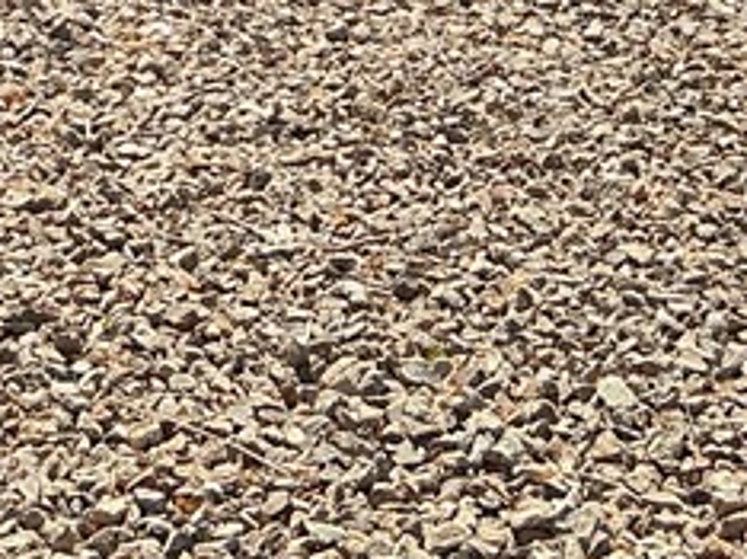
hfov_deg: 15.5
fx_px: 2738
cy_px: -412
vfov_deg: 11.0
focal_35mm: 127
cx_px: 233
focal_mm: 3
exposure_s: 1/1279
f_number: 1.8
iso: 25
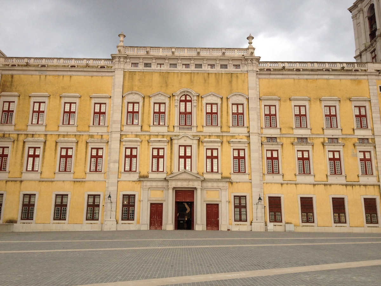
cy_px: 143
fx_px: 385
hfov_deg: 52.6
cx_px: 190
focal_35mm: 35
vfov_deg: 40.7
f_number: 2.4
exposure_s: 1/150
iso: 64
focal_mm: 4.28
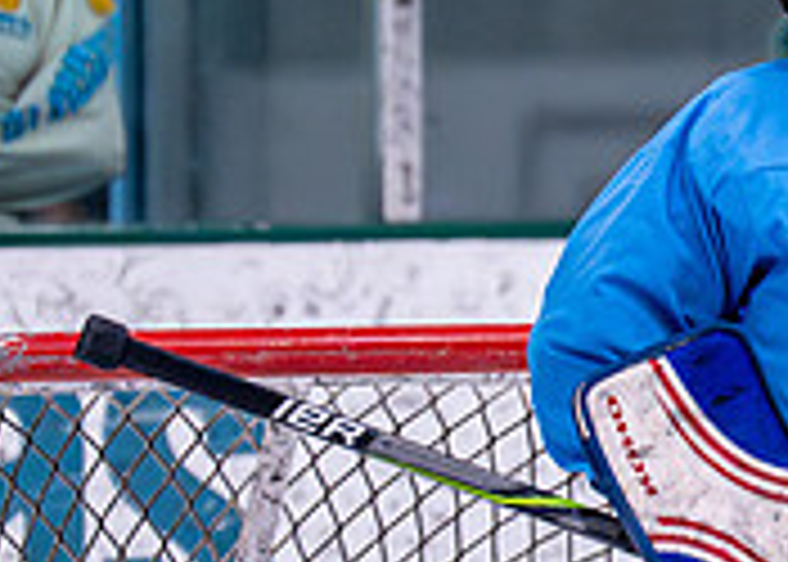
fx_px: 22984
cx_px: 932
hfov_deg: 2.0
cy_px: 420
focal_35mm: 1027
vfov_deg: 1.4
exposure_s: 1/1250
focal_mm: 185
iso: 2500
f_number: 2.8
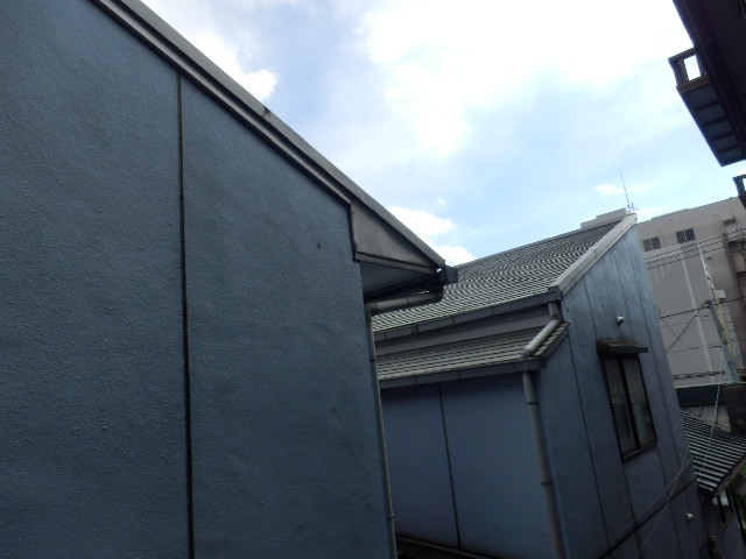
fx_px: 517
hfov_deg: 71.6
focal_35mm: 24
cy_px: 280
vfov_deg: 56.8
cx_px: 373
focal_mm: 4.2
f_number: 3
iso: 80
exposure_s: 1/1000
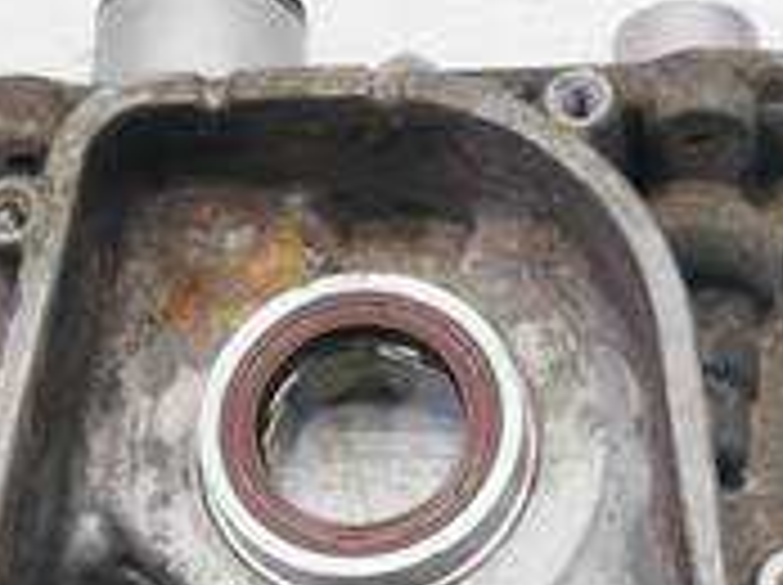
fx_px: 2123
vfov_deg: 15.4
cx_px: 482
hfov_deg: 20.9
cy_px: 585
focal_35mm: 94
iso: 200
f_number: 4
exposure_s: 1/80
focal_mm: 17
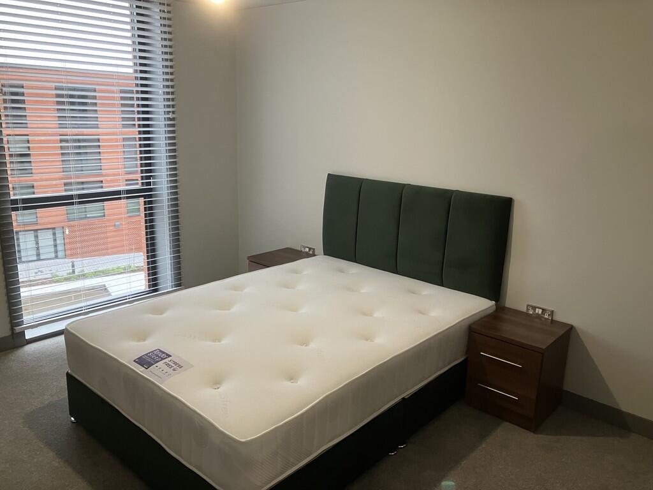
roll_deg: -1.2
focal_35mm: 28
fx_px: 528
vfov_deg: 49.7
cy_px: 245
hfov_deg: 63.4
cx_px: 326
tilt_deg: -12.3
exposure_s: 1/60
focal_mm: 3.99
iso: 160
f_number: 1.8
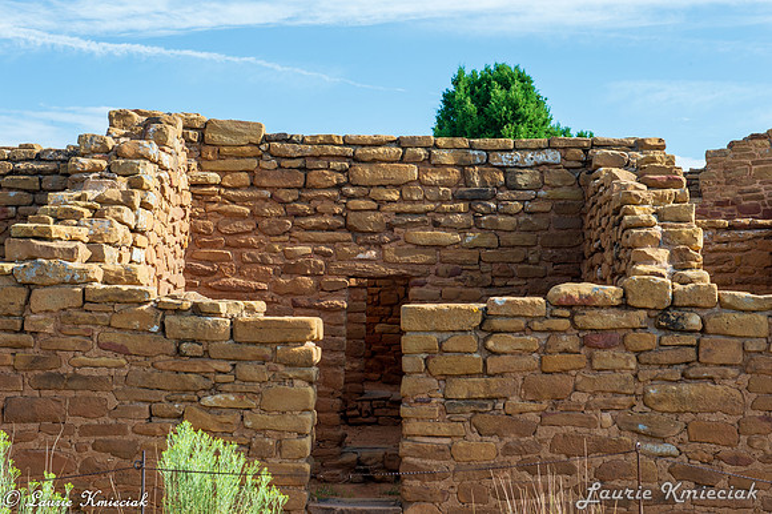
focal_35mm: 66
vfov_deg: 20.6
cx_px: 386
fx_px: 1414
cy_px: 257
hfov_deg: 30.5
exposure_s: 1/250
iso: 500
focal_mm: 66
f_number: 14
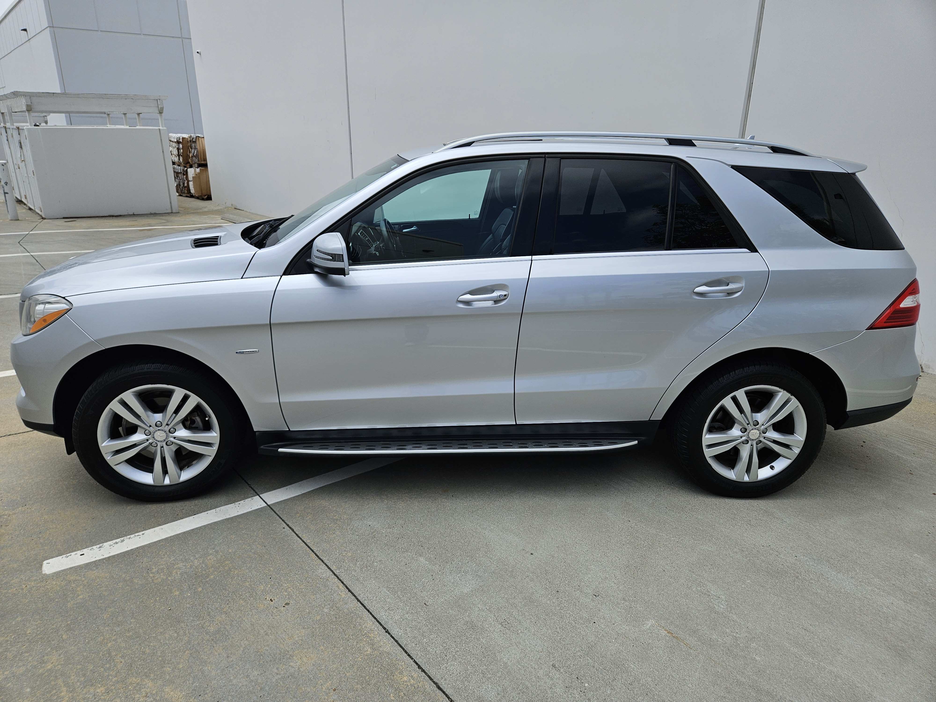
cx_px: 468
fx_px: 622
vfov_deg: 58.9
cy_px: 351
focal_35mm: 23
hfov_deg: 73.9
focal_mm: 5.4
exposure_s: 1/2216
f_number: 1.8
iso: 25
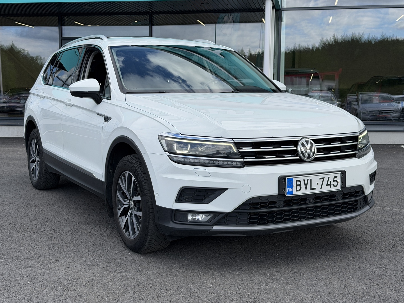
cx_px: 202
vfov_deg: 30.3
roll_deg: -0.8
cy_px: 152
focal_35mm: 48
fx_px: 560
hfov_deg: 39.7
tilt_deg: -5.6
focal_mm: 6.76
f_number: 1.78
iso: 64
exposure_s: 1/2088
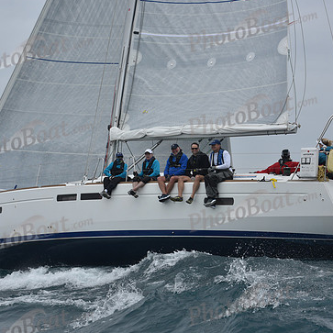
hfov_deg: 18.3
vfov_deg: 18.3
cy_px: 174
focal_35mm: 95
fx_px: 1034
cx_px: 141
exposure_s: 1/800
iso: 250
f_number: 7.1
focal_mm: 70
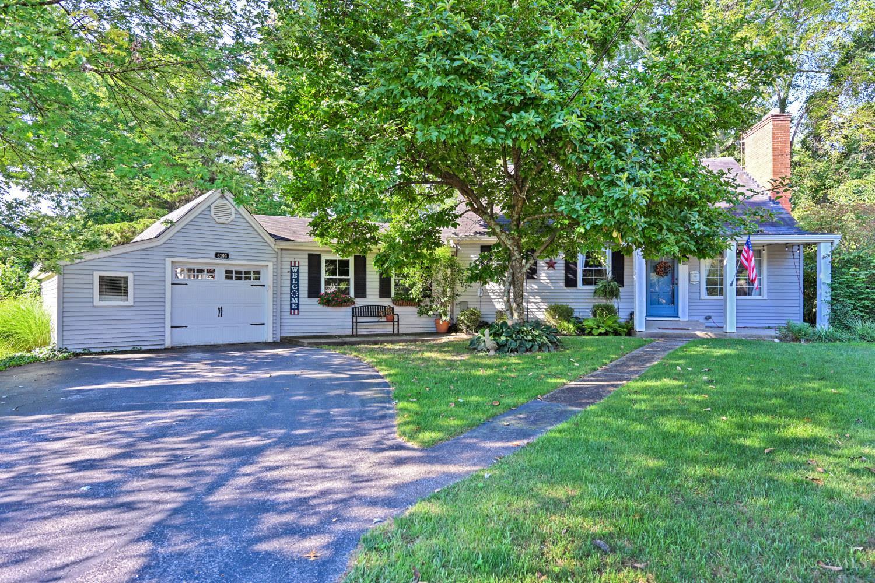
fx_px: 486
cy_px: 292
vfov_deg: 61.9
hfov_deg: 84.0
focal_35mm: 20
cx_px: 438
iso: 320
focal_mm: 20
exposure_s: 1/250
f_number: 4
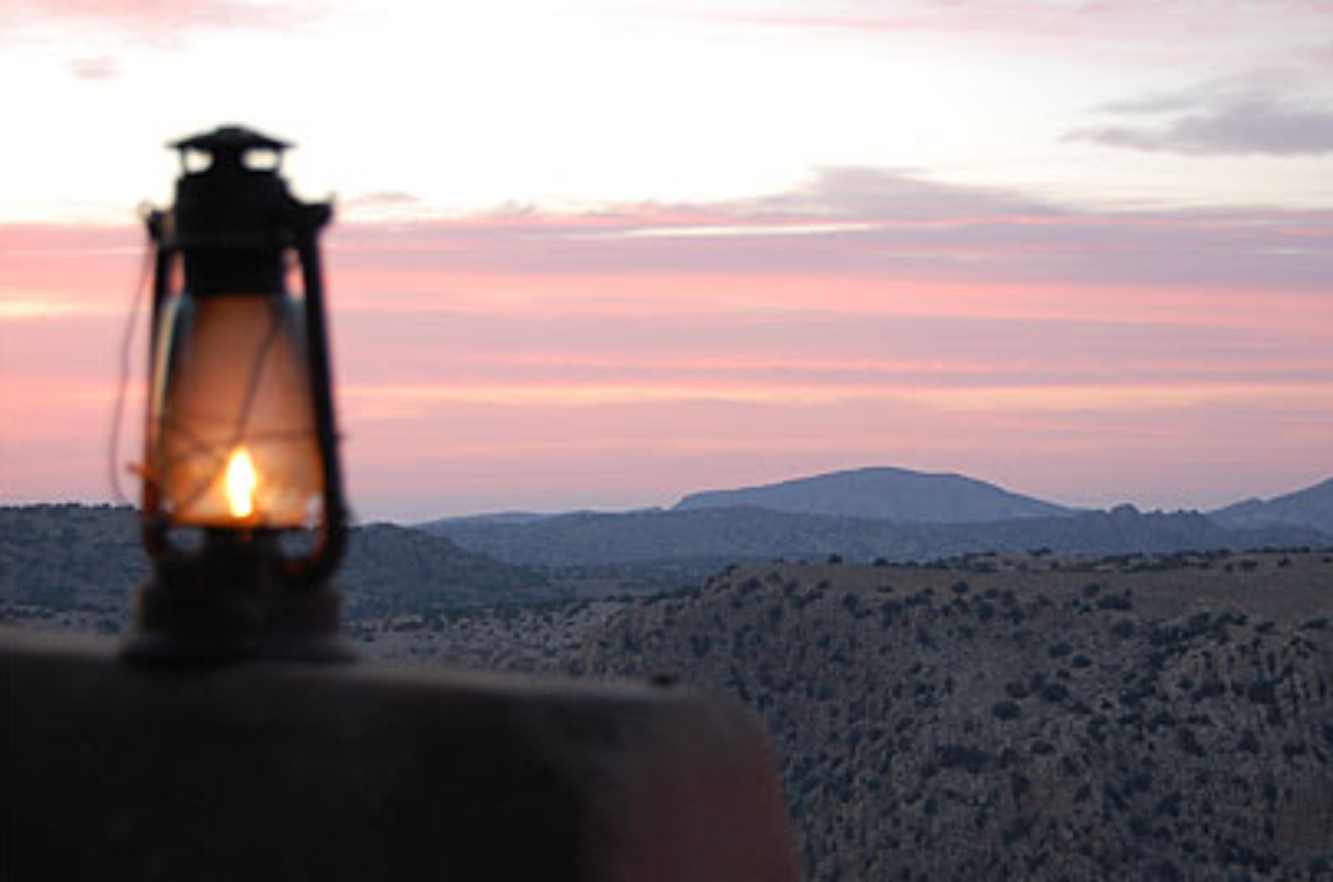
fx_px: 2586
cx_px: 734
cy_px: 451
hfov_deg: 28.9
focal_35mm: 70
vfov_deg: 19.4
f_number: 5.3
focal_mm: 42
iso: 450
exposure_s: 1/30
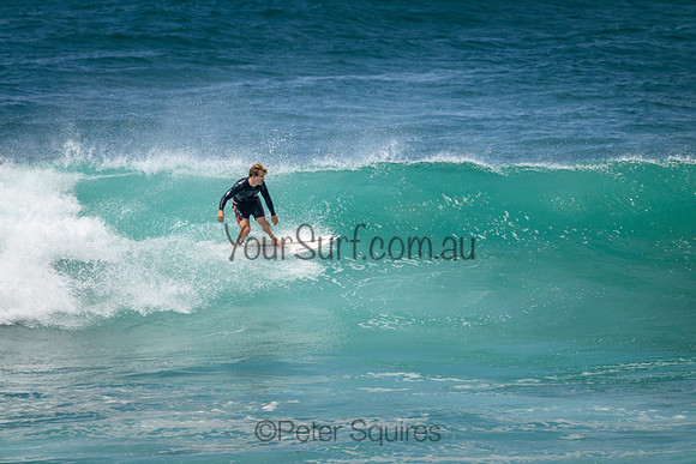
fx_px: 15470
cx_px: 348
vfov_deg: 1.7
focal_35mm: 800
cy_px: 232
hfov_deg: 2.6
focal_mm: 800
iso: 640
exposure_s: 1/2000
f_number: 11
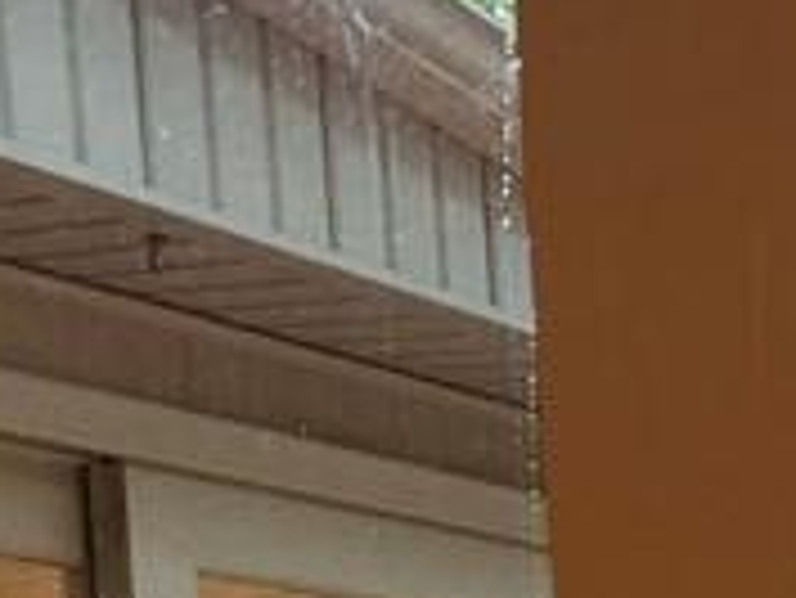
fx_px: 3198
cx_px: 1493
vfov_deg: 9.7
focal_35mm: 139
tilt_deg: -6.5
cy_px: 1349
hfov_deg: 12.7
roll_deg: +1.5
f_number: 1.78
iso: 160
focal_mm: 6.76
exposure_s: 1/60
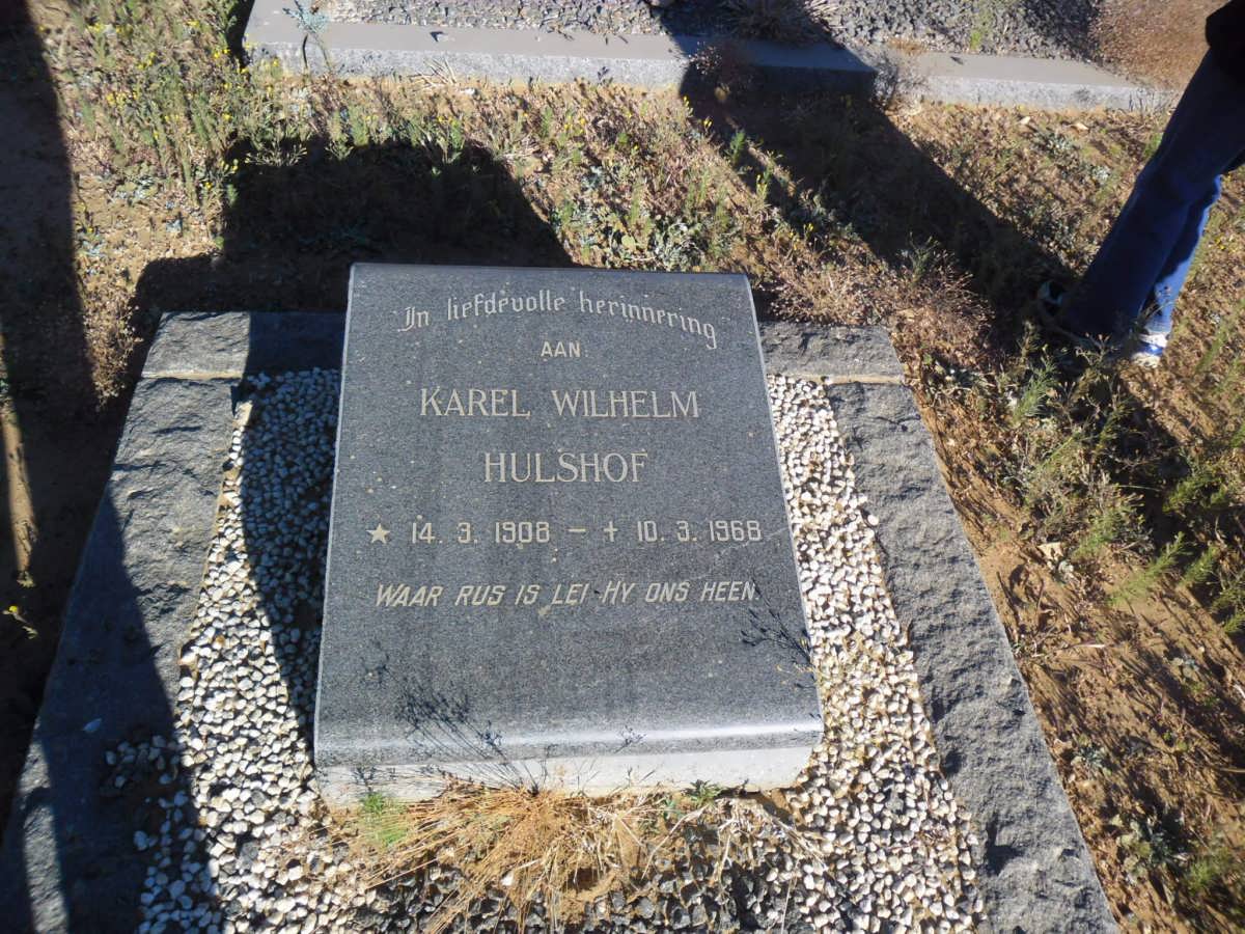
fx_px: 971
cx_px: 622
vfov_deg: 51.4
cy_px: 467
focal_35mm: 27
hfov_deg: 65.3
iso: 80
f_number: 3.5
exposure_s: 1/635
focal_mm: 4.9
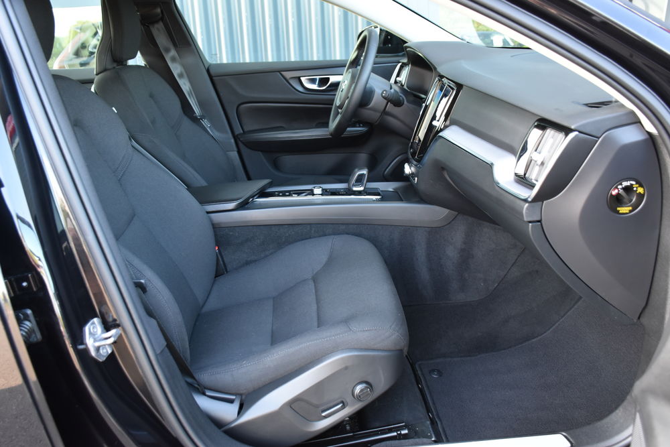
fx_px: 558
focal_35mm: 30
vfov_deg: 43.6
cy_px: 224
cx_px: 335
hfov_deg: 61.9
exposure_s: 1/60
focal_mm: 20
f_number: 3.8
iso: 800
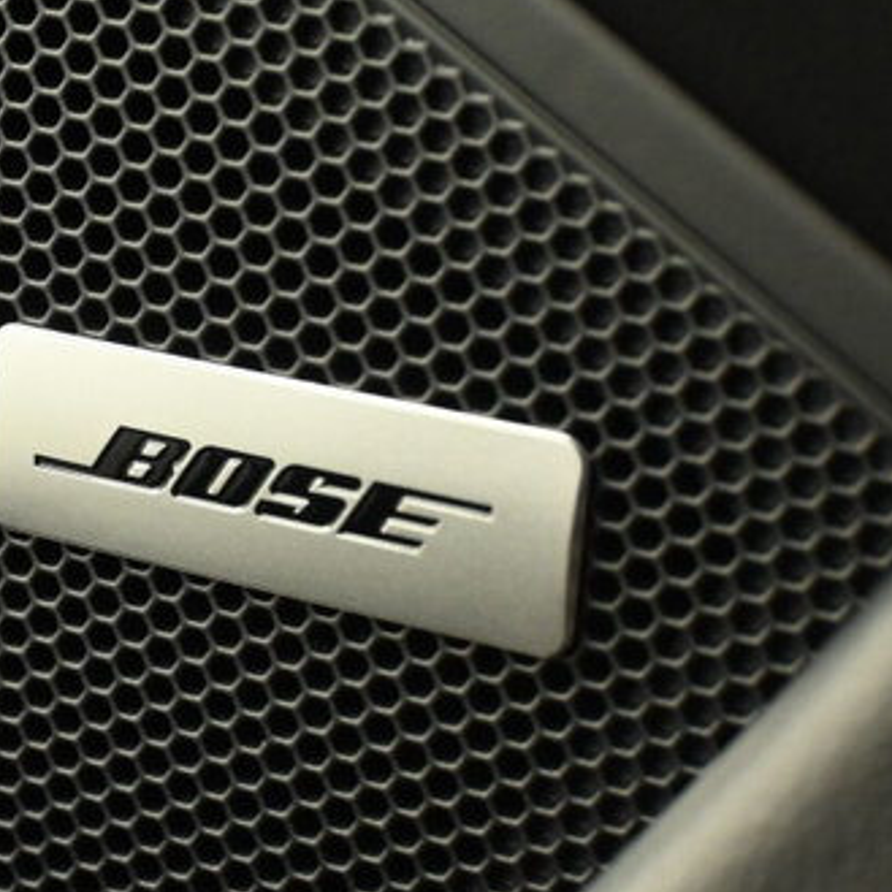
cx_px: -206
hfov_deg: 15.1
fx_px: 3236
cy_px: 327
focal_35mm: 111
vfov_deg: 15.7
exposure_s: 1/25
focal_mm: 28
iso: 2000
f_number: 4.5
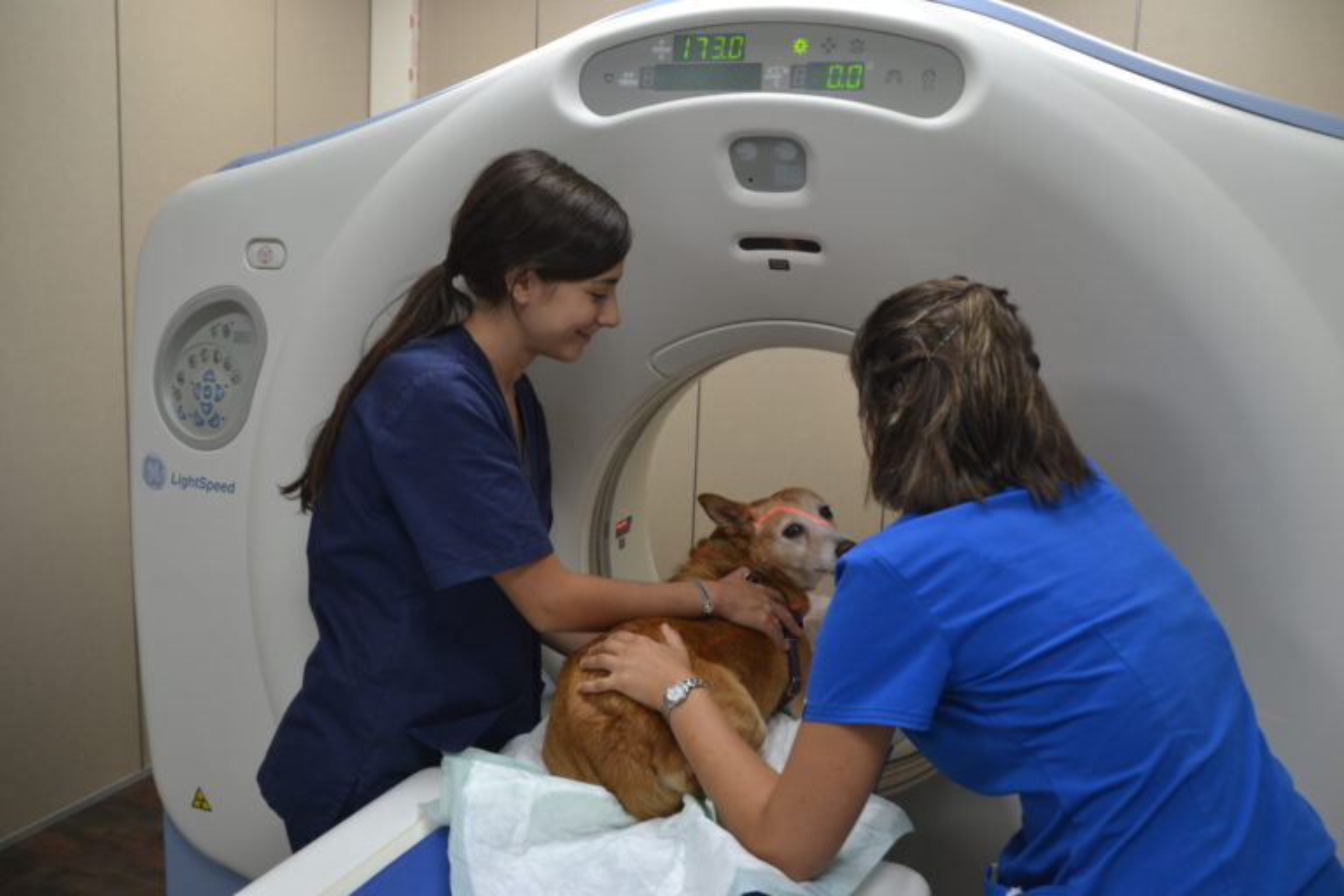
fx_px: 1176
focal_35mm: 32
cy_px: 448
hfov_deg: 59.5
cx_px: 672
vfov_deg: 41.7
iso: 400
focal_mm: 21
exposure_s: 1/60
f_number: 4
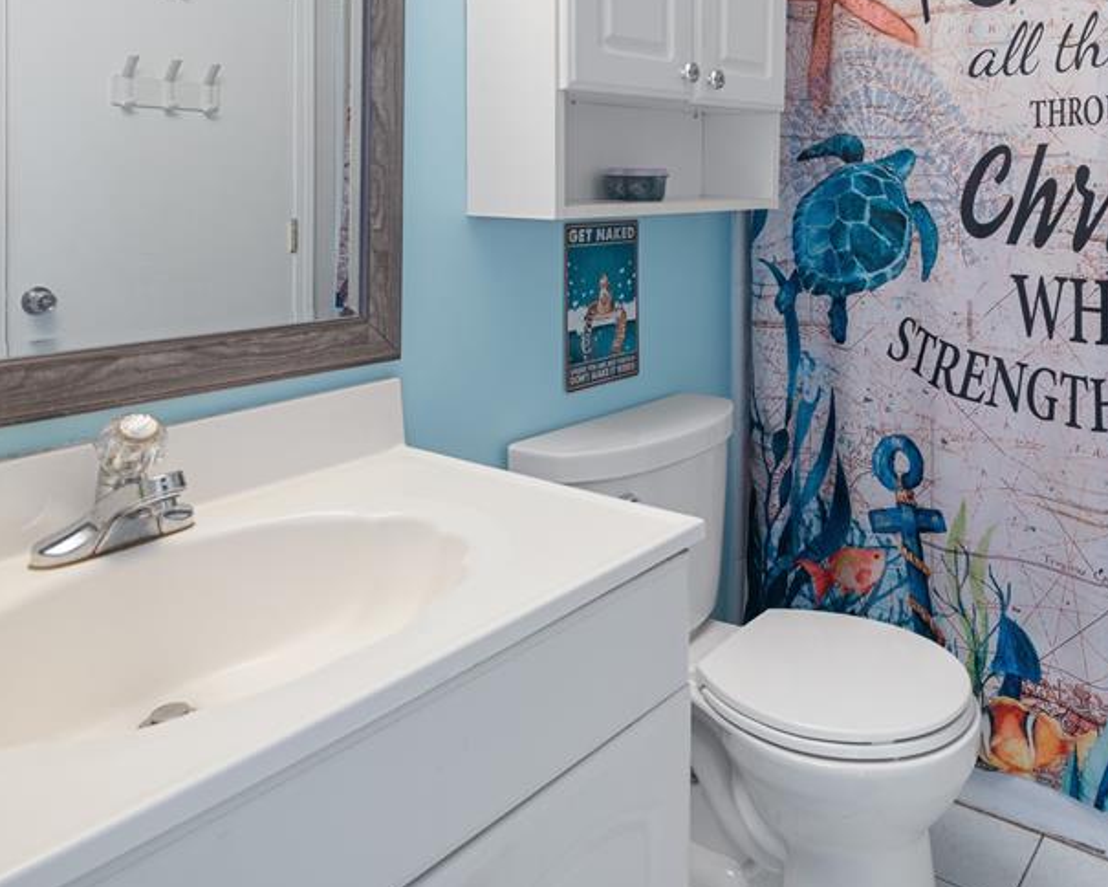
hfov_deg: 62.2
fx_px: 885
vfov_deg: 52.1
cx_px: 755
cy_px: 292
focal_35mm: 27
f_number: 9
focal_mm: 17
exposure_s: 1/2
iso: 320
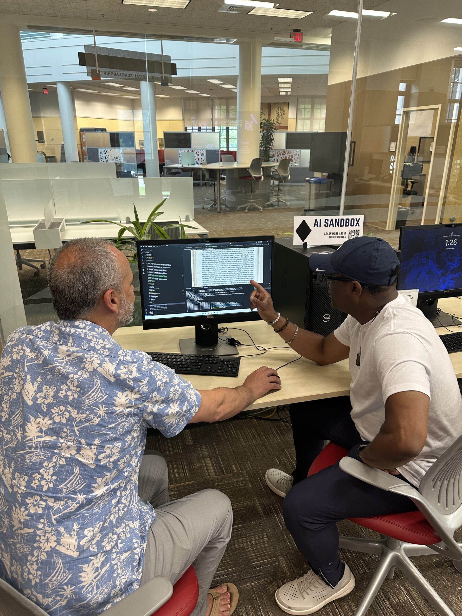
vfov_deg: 71.6
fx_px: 427
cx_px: 231
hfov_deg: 56.8
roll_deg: -0.2
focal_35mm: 24
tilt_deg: -19.6
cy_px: 308
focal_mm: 6.86
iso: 125
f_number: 1.78
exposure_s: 1/60
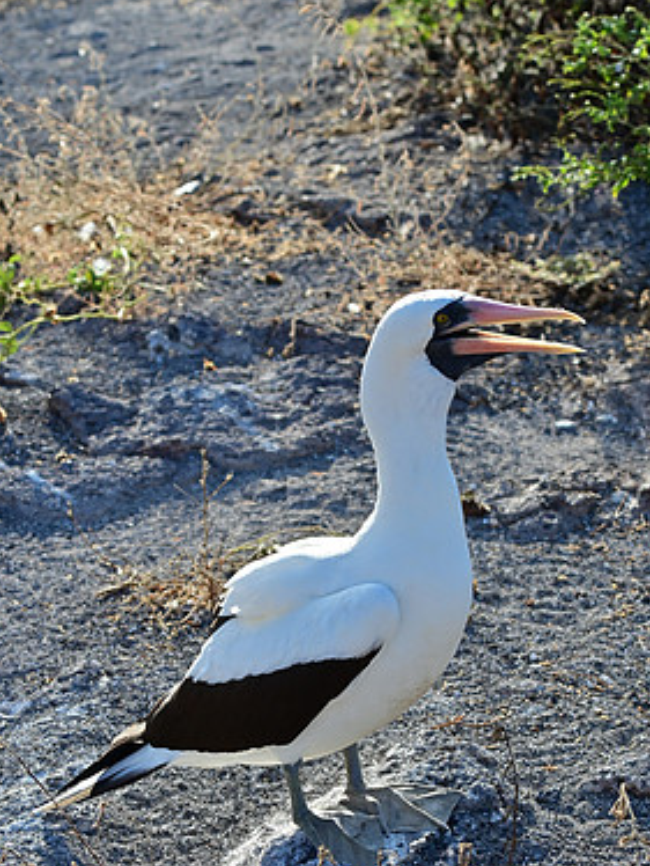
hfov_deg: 10.0
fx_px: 3726
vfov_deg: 13.2
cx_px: 319
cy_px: 625
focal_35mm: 149
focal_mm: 100
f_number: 8
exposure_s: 1/500
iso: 200
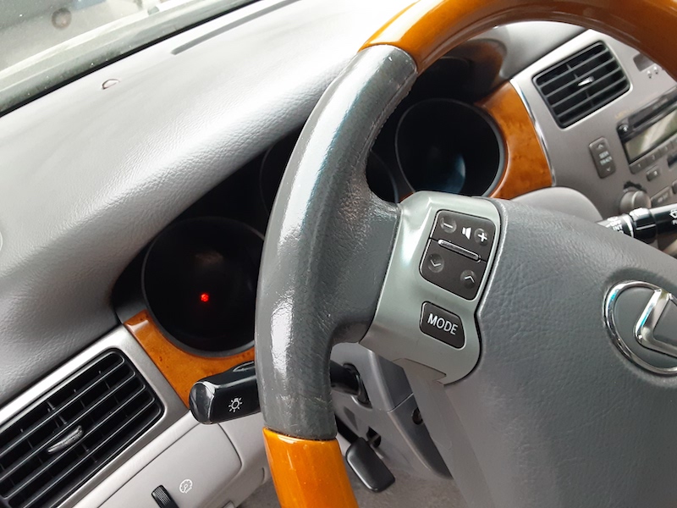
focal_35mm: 27
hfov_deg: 65.3
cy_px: 254
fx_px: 528
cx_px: 338
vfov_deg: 51.4
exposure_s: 1/60
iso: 200
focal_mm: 2.91
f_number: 1.9
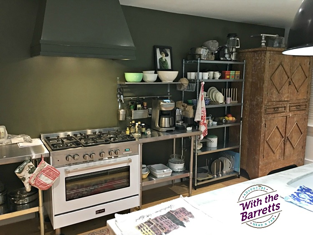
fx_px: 262
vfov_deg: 48.3
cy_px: 118
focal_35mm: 29
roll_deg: -0.4
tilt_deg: -8.7
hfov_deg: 61.6
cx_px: 156
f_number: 2.2
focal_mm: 4.15
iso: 125
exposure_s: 1/15
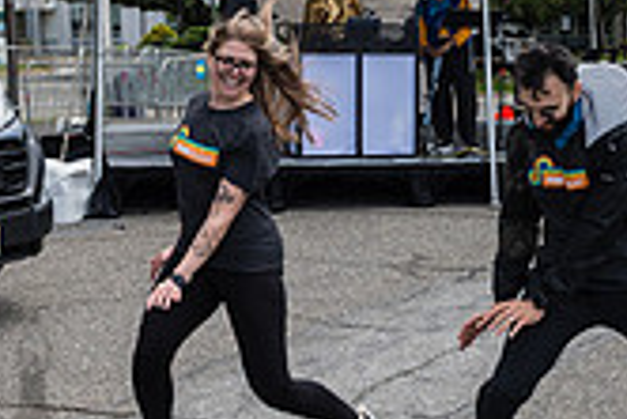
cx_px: 517
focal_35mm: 84
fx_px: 1464
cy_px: 191
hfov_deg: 23.7
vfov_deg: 16.3
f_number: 5.6
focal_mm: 24
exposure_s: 1/1000
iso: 400
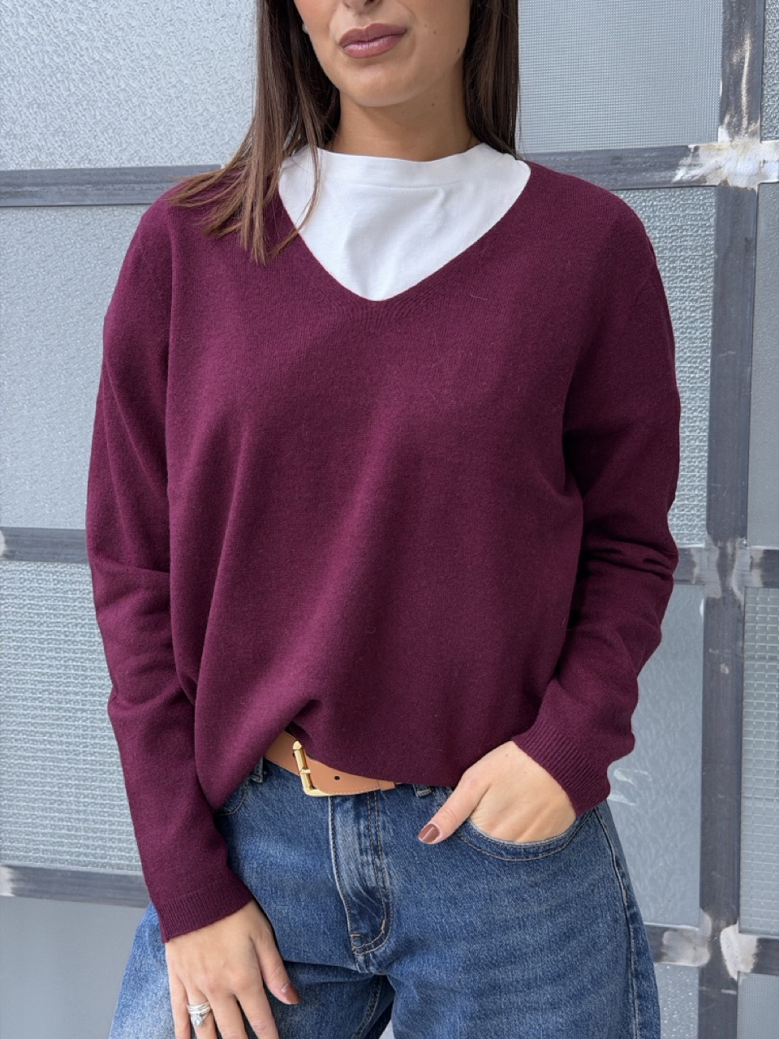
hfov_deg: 30.3
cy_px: 520
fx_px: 1440
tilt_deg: -6.2
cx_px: 390
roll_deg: +0.1
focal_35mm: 48
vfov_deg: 39.7
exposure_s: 1/42
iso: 250
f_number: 1.78
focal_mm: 6.76
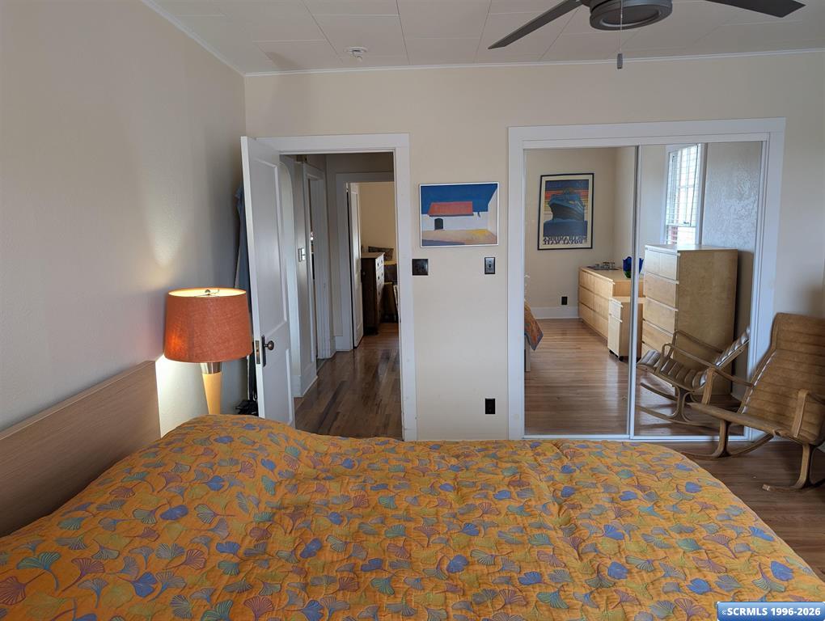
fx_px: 573
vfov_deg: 56.9
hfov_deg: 71.5
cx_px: 412
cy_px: 310
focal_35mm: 24
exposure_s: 1/40
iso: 50
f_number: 1.68
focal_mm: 6.9
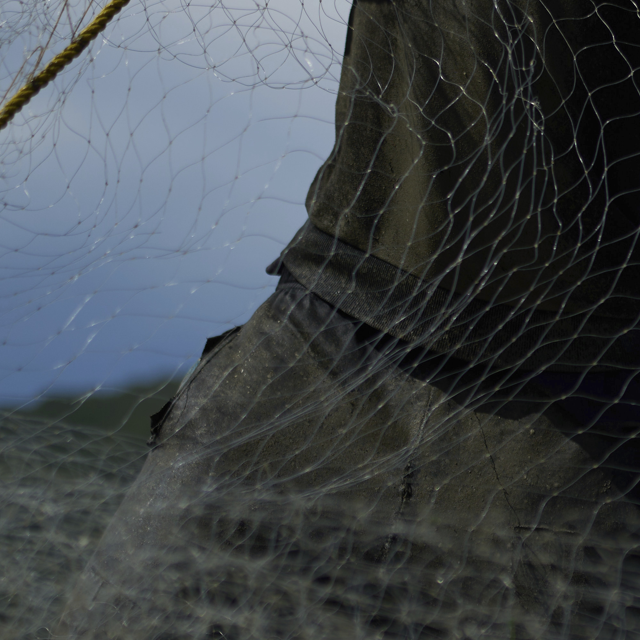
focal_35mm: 129
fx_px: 2698
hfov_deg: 12.5
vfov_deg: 13.5
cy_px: 442
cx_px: 1099
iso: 50
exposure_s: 1/6400
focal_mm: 35
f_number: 1.6
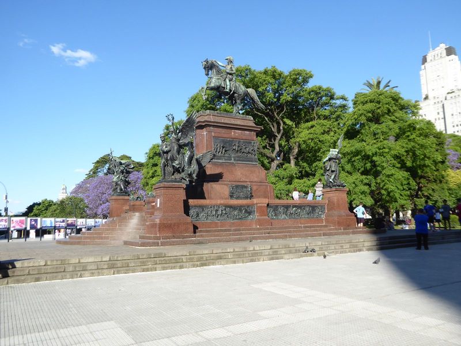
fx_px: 386
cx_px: 230
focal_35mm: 29
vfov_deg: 48.2
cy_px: 173
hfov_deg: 61.7
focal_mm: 5
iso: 80
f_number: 3.5
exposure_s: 1/500
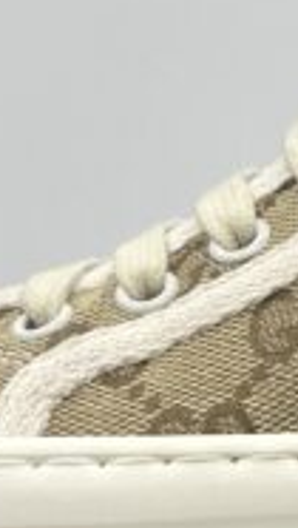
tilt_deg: -12.3
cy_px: 389
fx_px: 2185
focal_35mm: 156
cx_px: 502
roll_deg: +0.6
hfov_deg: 7.6
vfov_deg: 13.7
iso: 40
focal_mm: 5.7
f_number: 1.5
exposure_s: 1/156
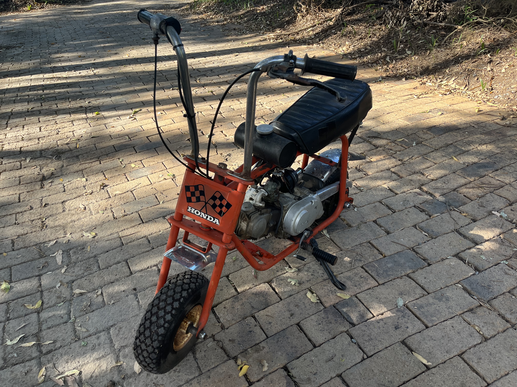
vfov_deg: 53.1
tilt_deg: -36.4
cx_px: 258
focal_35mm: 26
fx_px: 388
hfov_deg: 67.3
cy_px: 194
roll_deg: +4.6
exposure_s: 1/274
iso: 40
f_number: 1.6
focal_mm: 5.1
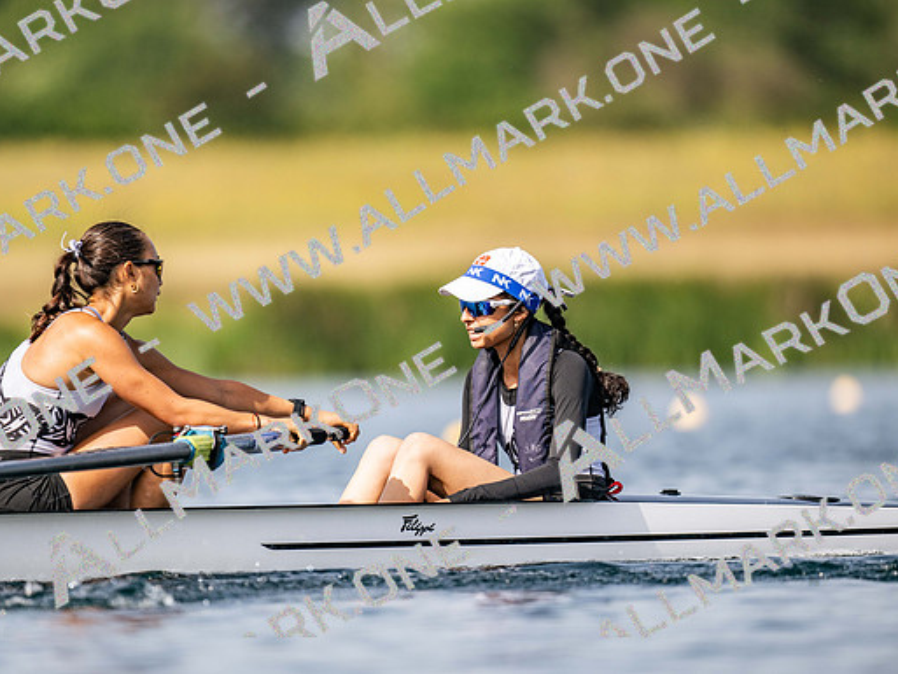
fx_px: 16918
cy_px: 337
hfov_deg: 3.0
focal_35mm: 652
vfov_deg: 2.3
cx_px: 404
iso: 180
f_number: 4
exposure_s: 1/2500
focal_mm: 600
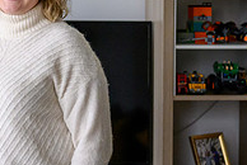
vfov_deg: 12.5
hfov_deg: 18.4
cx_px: 29
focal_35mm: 109
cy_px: 19
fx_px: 749
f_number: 2
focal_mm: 35
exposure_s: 1/400
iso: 4500
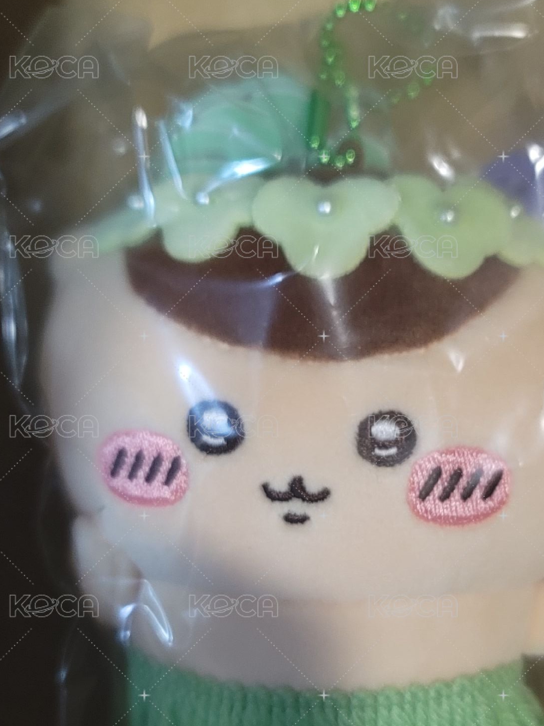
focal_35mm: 33
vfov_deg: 54.7
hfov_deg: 42.8
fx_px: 692
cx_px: 324
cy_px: 456
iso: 320
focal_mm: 7
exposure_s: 1/40
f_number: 1.8
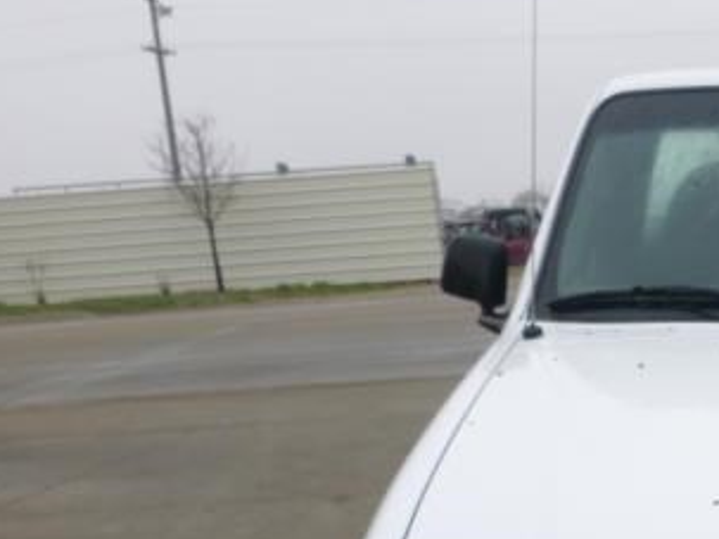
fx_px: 1370
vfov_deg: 21.1
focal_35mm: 66
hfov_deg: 26.6
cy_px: 598
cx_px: 823
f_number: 3.9
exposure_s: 1/160
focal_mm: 4.5
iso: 100
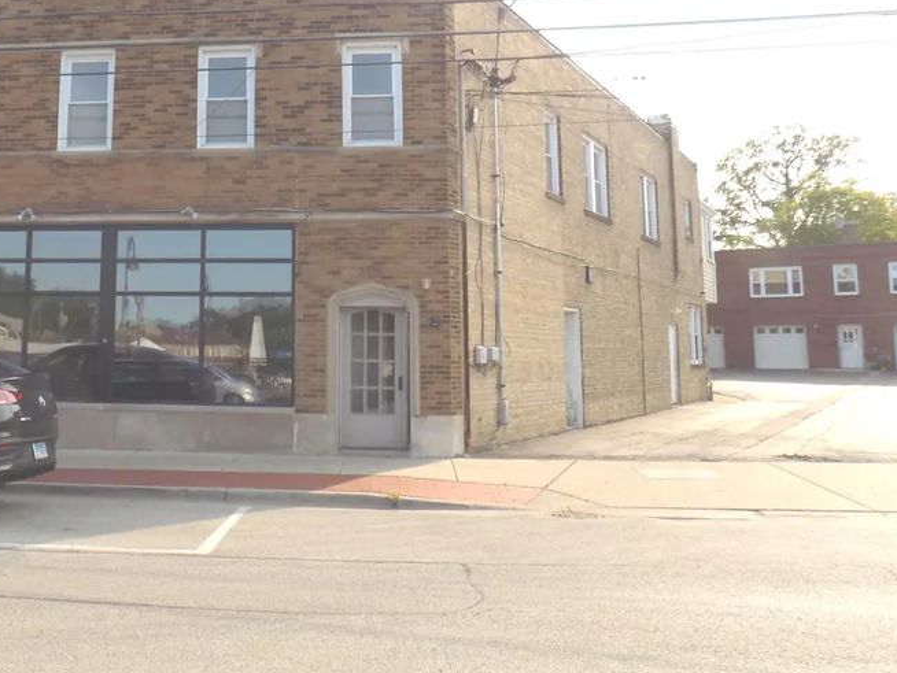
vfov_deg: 39.2
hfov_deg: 50.0
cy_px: 223
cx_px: 265
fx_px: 933
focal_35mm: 36
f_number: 3.1
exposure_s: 1/800
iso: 80
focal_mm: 4
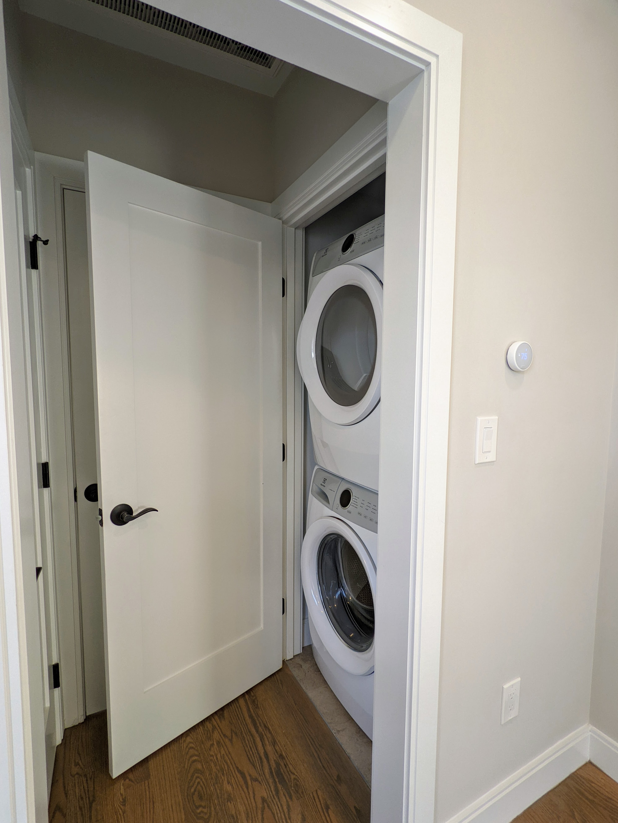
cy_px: 412
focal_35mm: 16
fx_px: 381
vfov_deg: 94.5
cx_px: 309
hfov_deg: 78.1
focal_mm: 2.22
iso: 61
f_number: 2.2
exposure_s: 1/30
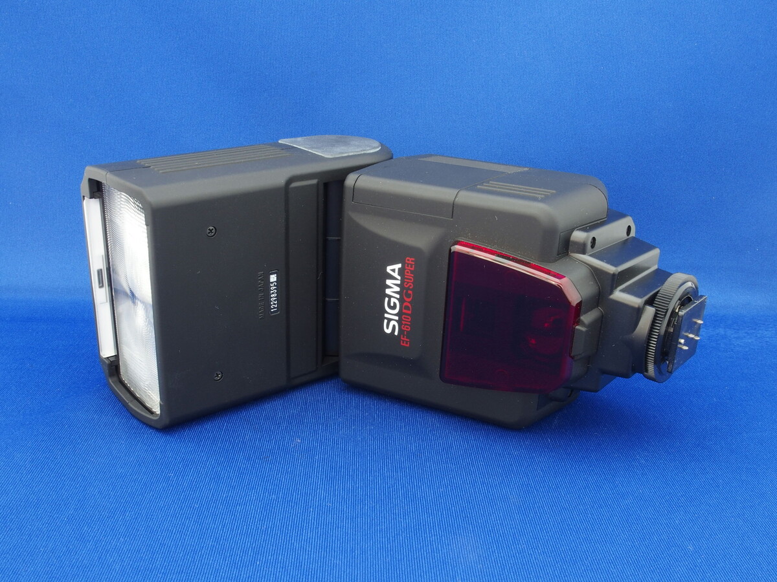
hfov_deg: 52.6
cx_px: 388
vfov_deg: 40.7
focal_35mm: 35
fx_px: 786
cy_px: 291
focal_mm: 7.4
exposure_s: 2.5
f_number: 8
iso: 100
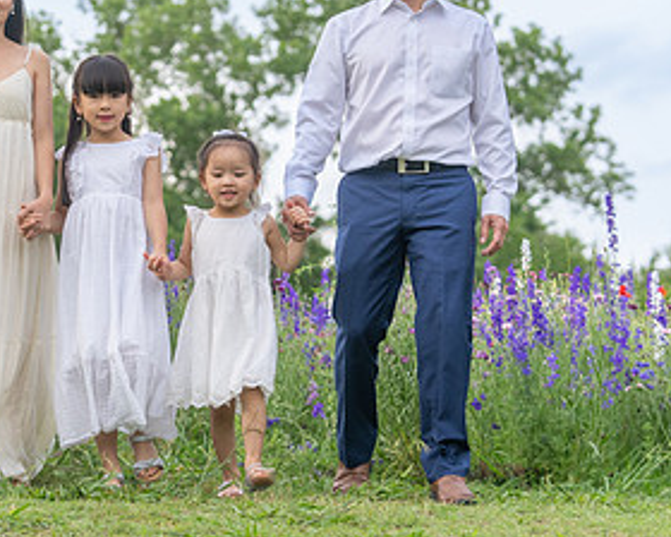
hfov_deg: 14.1
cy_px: 183
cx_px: 163
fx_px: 2701
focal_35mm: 136
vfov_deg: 11.3
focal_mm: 70
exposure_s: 1/1250
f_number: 3.2
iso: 640
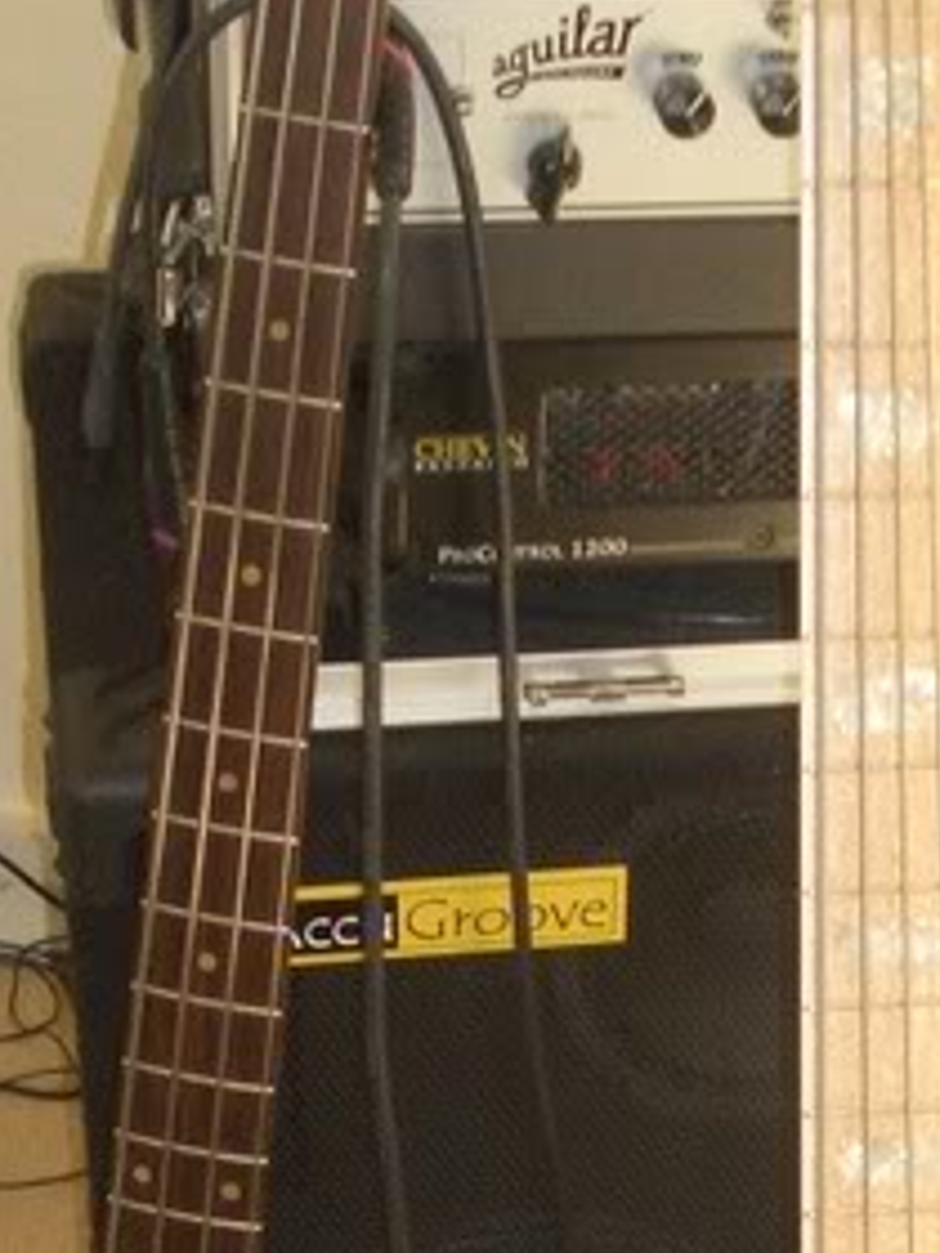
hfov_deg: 14.2
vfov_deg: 18.7
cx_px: 828
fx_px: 3729
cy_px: 1199
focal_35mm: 103
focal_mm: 4.8
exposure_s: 1/60
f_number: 4
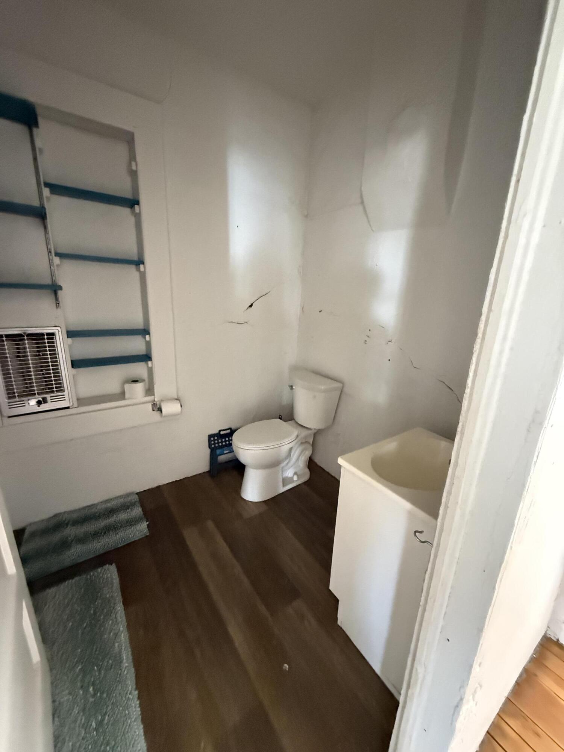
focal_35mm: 14
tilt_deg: -14.5
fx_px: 304
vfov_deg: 102.1
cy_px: 376
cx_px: 282
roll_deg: -1.9
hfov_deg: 85.7
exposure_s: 1/60
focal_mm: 2.22
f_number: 2.2
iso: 1250
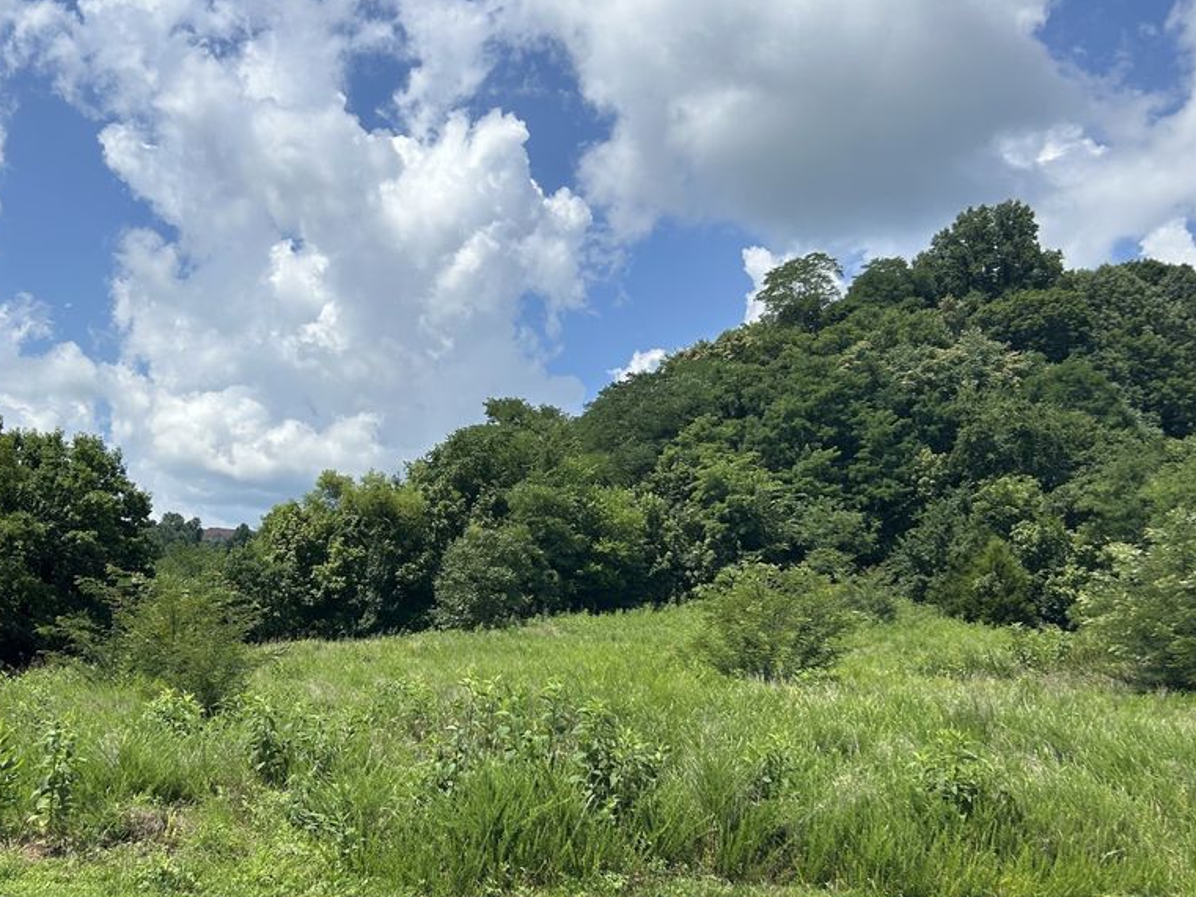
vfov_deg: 40.6
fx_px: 1209
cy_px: 517
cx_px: 482
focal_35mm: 35
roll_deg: -2.9
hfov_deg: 52.3
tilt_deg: +7.1
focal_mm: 5.7
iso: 50
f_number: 1.5
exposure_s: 1/5587
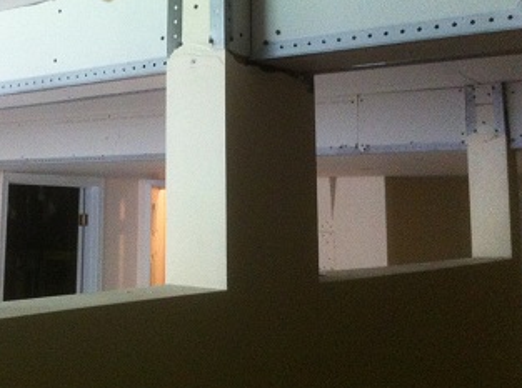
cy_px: 84
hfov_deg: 33.8
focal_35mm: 56
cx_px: 137
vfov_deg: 25.6
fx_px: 842
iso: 400
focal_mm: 3.85
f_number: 2.8
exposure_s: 1/15
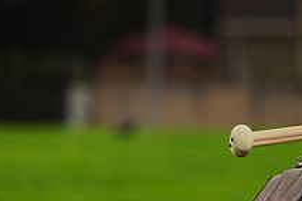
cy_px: 226
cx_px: 404
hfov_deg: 2.5
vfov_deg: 1.7
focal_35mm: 808
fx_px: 6778
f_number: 8
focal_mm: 297
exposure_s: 1/160
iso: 160
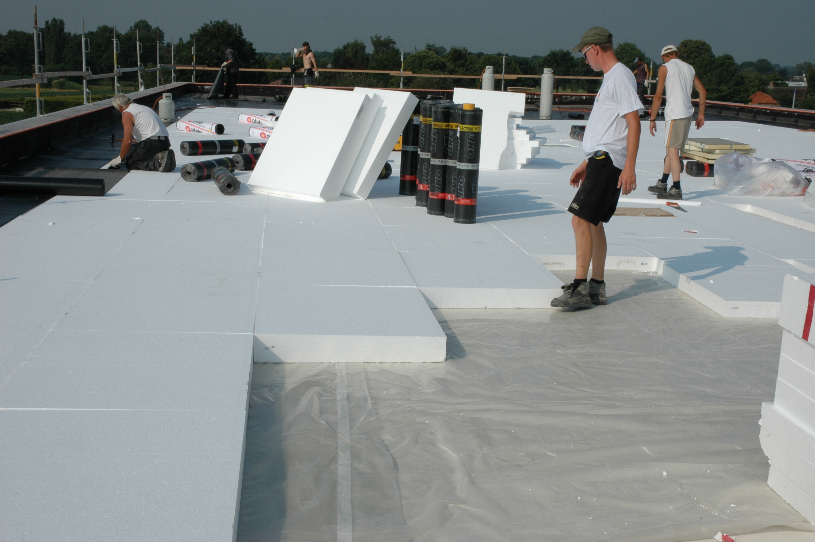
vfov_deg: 28.9
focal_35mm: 46
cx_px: 408
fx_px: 1052
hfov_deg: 42.4
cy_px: 271
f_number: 22
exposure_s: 1/125
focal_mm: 31
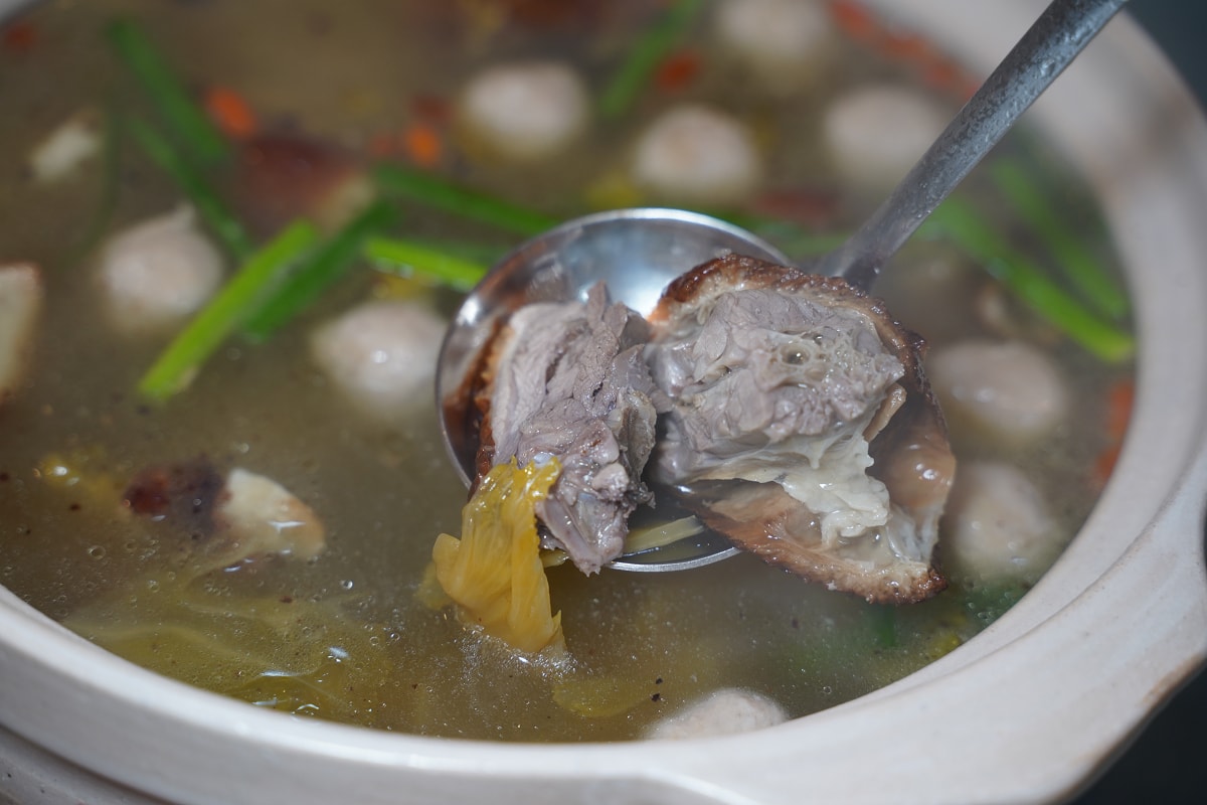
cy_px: 402
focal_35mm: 75
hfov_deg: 27.0
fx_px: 2514
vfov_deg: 18.2
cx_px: 604
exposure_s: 1/80
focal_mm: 75
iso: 400
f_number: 4
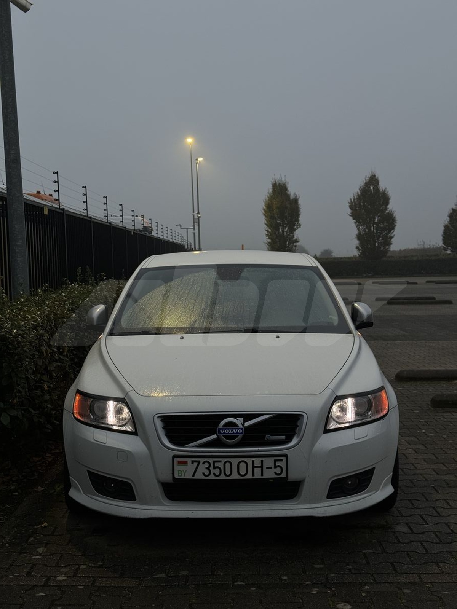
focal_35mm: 48
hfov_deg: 30.3
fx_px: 845
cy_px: 304
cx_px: 228
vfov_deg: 39.7
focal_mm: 6.86
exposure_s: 1/61
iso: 100
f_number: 1.78
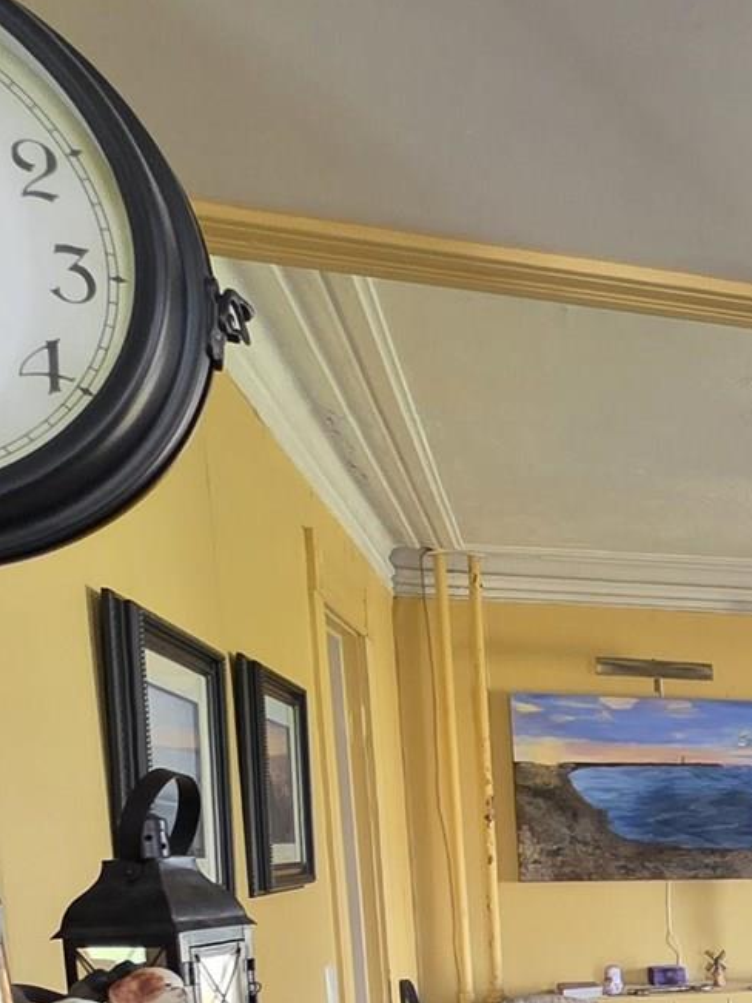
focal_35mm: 46
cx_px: 1182
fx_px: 1333
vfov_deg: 37.3
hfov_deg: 23.7
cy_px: 981
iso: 500
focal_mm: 2.2
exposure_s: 1/60
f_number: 1.9
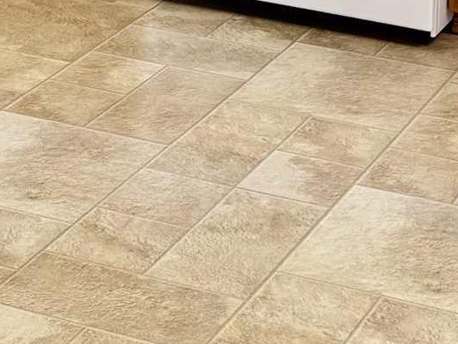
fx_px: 1852
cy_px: -414
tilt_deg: -6.0
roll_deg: -1.3
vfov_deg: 9.6
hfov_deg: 14.1
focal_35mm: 140
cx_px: 234
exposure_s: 1/120
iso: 200
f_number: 1.78
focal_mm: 6.76
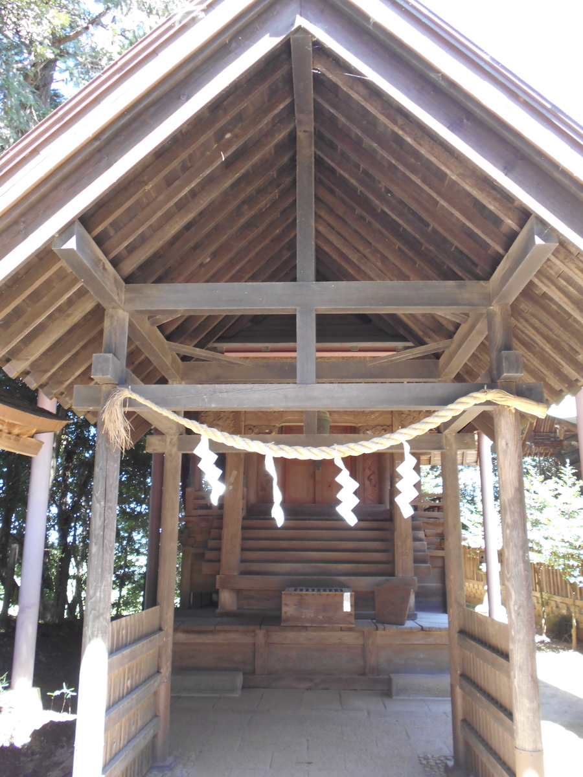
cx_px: 292
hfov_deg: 46.8
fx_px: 674
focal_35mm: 30
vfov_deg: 60.0
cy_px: 388
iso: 140
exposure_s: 1/30
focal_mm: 5.1
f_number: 3.4
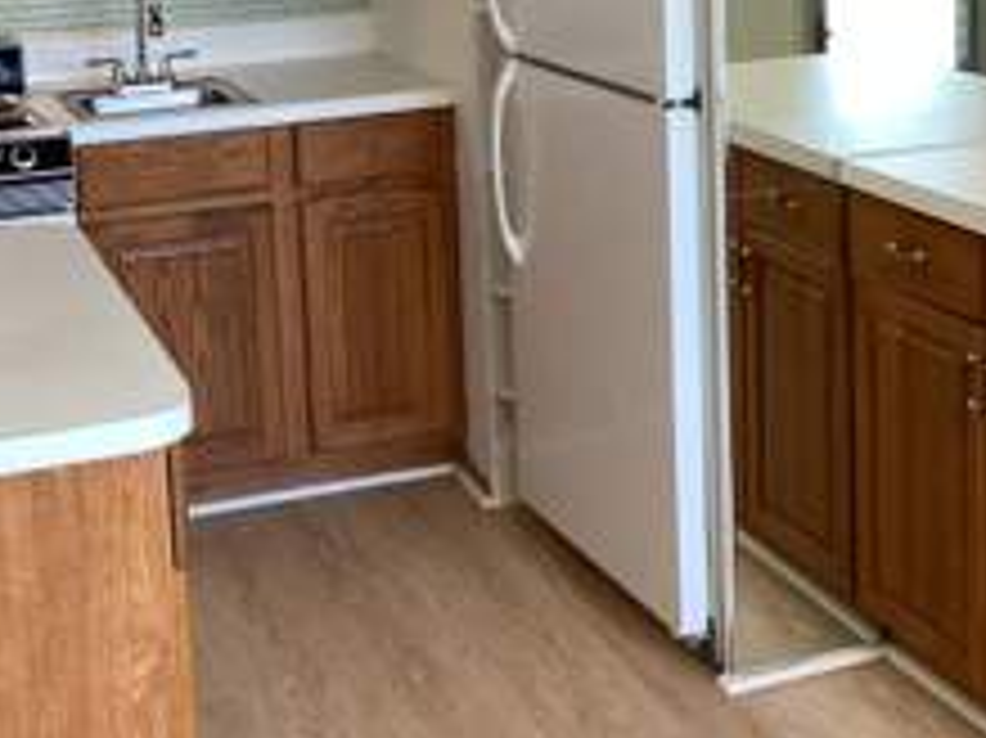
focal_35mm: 68
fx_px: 1936
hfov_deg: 28.6
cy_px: 115
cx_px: 500
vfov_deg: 21.2
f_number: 2.4
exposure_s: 1/60
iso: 50
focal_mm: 3.3
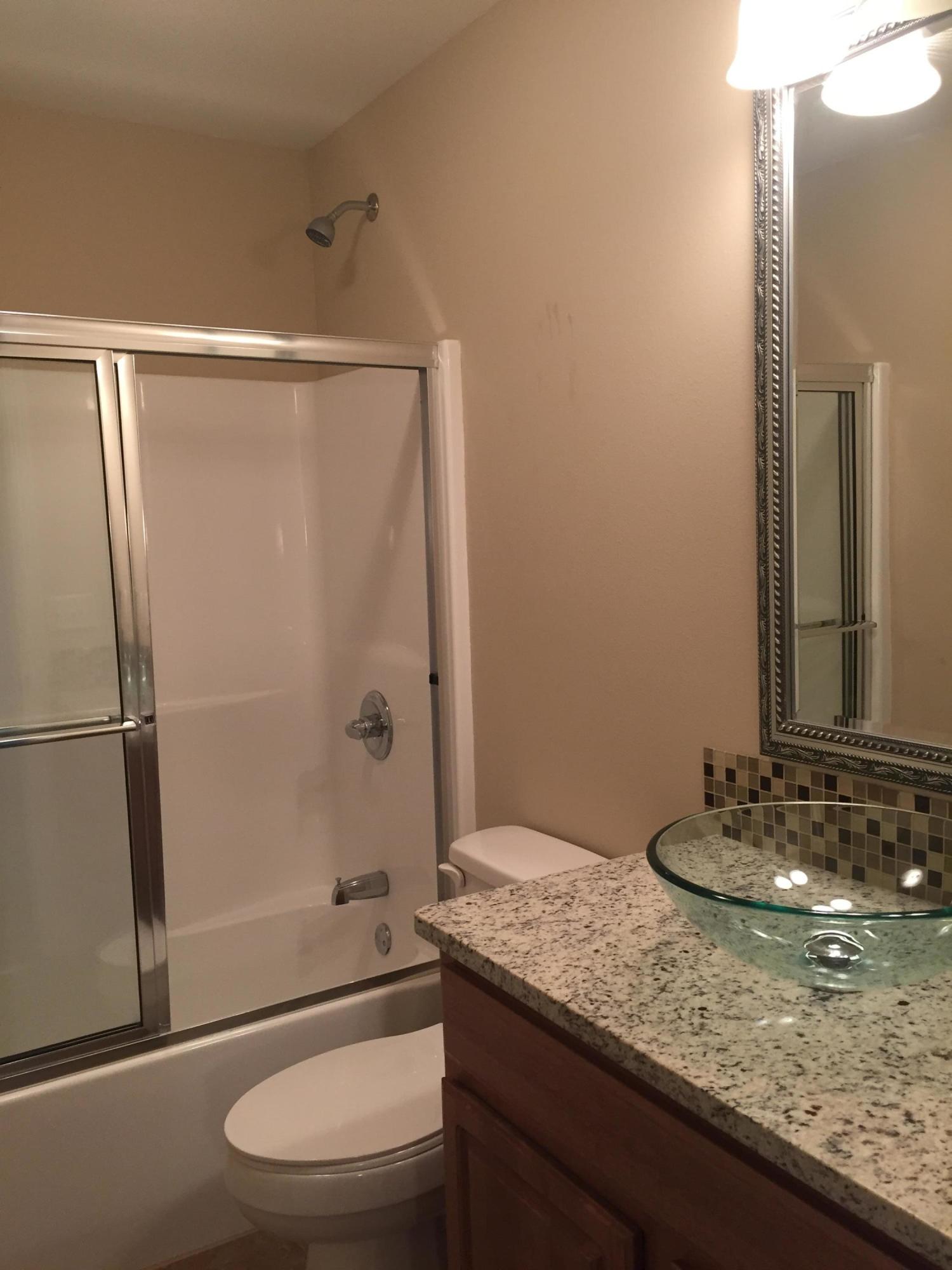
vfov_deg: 61.7
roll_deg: +1.6
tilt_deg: -5.4
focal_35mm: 29
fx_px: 1063
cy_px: 635
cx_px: 476
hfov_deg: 48.2
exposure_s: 1/30
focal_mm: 4.15
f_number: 2.2
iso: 100
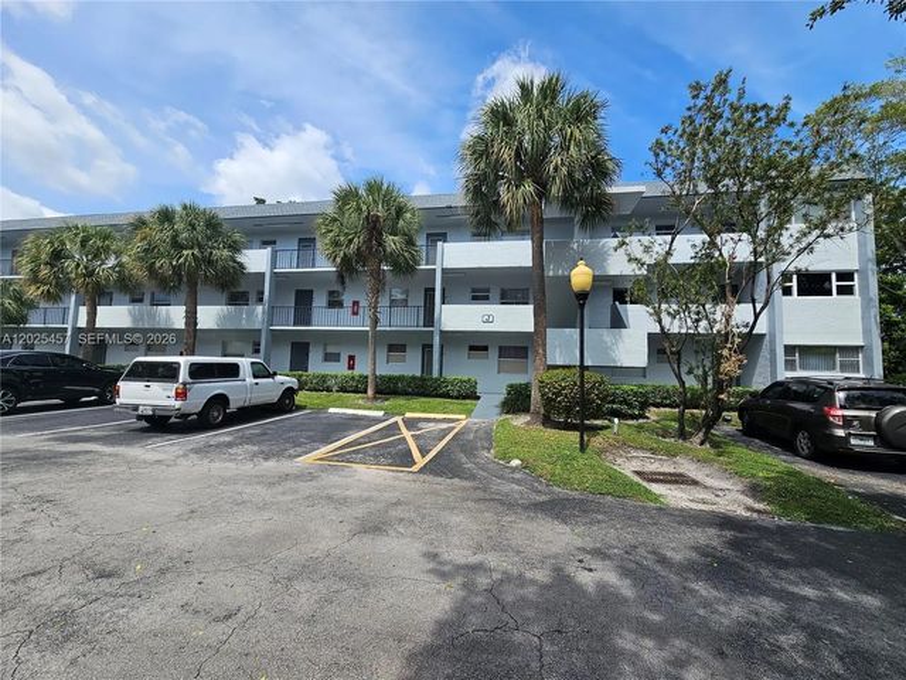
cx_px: 453
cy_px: 340
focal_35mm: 13
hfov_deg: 106.2
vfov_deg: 89.9
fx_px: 340
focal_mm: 2.2
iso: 50
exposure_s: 1/2397
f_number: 2.2
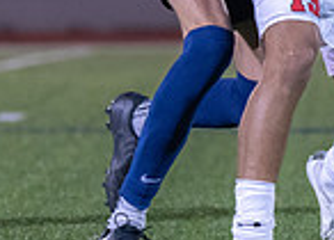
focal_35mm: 615
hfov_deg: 3.3
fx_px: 5847
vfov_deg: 2.4
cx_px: 329
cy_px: -41
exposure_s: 1/1000
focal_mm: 112
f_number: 2.8
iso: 2500
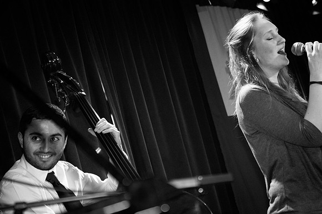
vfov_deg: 13.0
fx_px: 938
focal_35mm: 105
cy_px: 107
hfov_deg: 19.5
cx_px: 161
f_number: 2.8
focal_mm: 70
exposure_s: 1/80
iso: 800
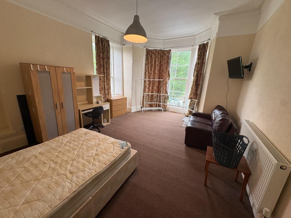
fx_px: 118
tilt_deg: -14.5
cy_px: 109
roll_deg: -3.2
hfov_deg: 102.1
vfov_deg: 85.7
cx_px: 146
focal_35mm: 14
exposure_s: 1/99
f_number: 2.2
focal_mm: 2.22
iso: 125
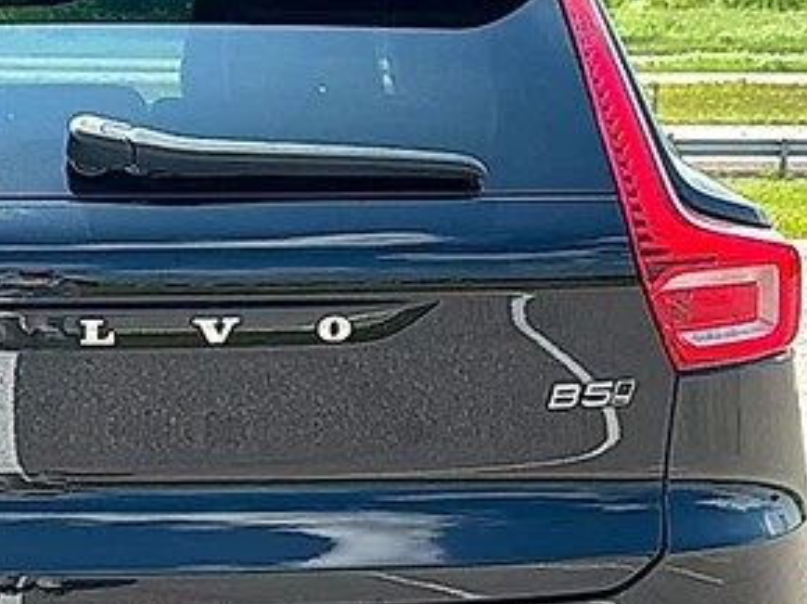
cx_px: 56
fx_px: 2027
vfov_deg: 16.8
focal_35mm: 87
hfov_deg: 21.9
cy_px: 463
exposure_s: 1/4049
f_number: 1.78
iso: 80
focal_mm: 6.86
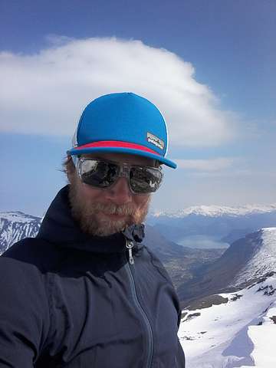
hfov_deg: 48.2
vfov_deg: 61.7
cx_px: 138
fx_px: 308
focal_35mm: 29
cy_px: 184
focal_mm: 2.35
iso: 50
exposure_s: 1/3121
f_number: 2.4
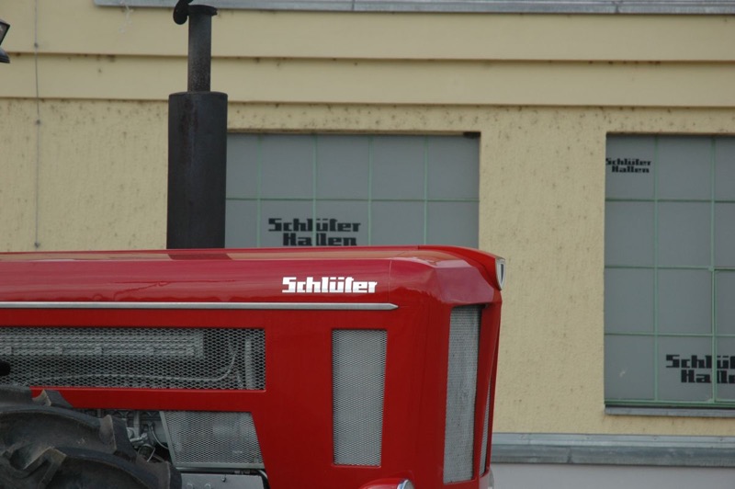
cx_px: 368
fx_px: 2142
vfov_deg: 13.0
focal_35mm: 105
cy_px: 244
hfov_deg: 19.5
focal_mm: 70
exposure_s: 1/250
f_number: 8
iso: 400
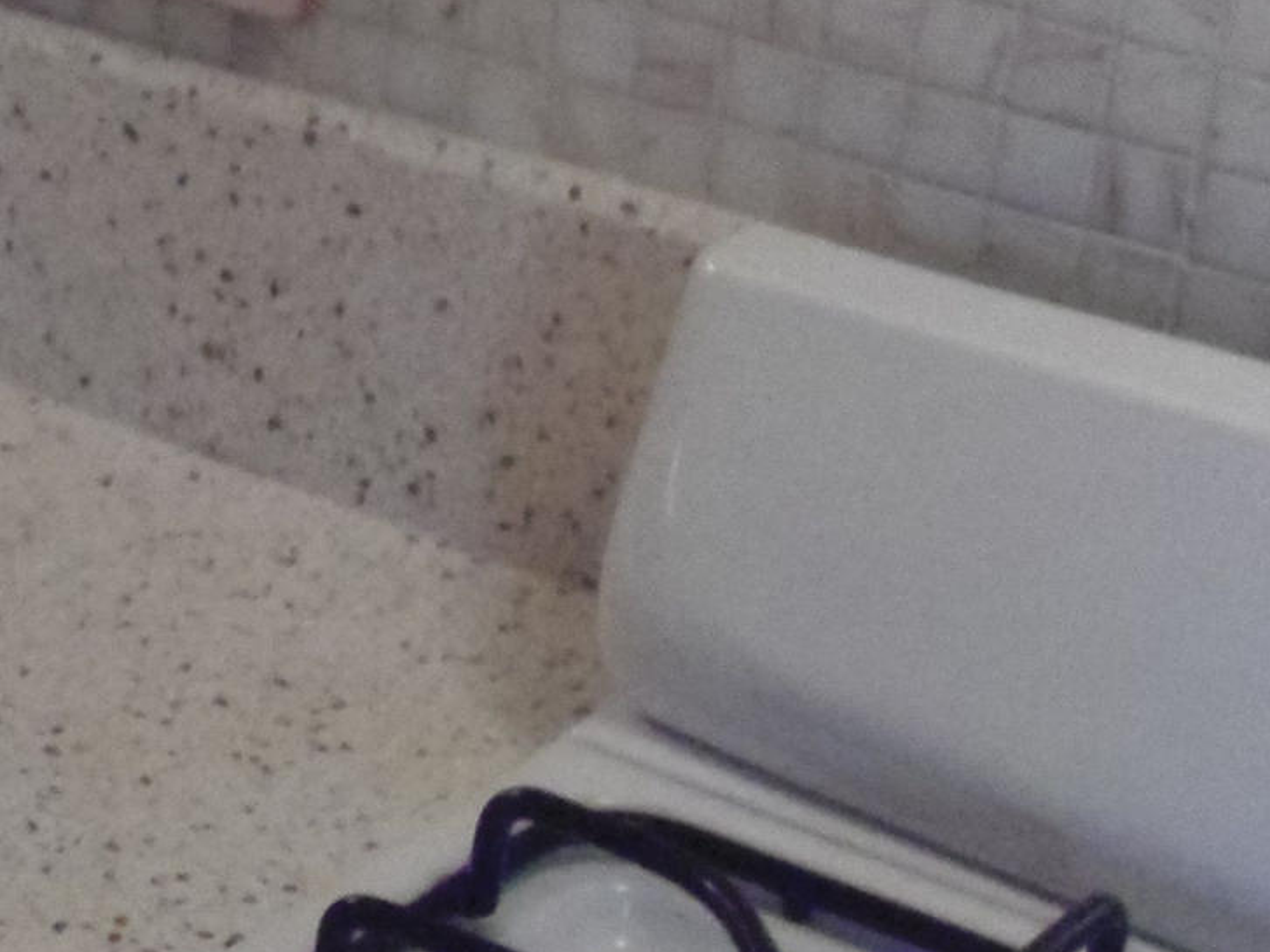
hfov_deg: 15.5
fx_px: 4035
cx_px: -997
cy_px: 135
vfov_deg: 13.4
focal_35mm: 110
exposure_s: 1/320
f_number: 3.2
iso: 800
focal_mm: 5.5
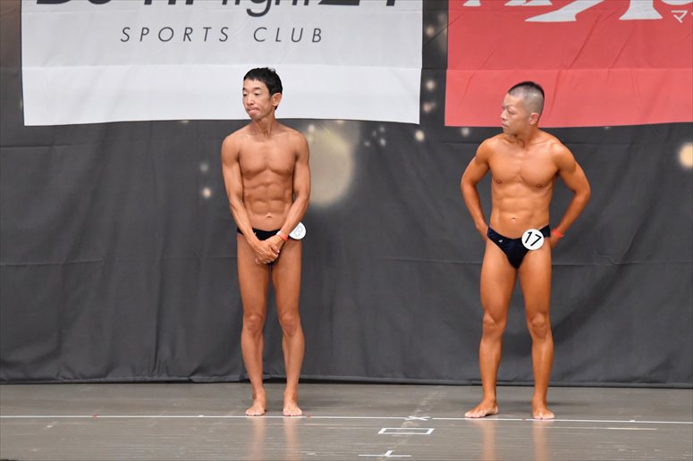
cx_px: 346
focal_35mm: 202
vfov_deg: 6.8
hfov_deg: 10.2
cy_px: 230
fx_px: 3887
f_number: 5.6
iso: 6400
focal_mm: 135
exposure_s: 1/400
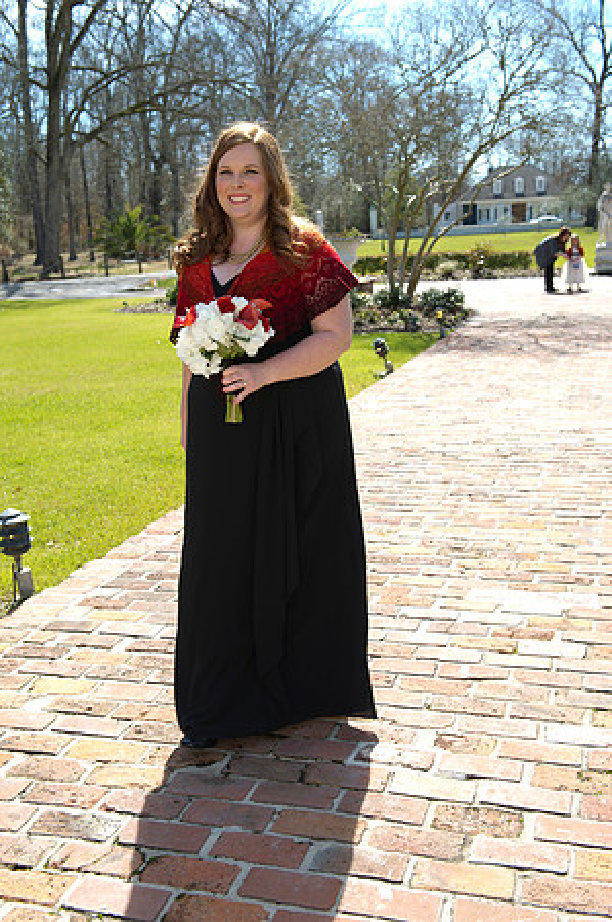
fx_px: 1022
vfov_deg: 48.5
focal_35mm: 40
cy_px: 461
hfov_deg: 33.3
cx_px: 306
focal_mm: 40
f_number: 5.6
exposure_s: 1/200
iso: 100
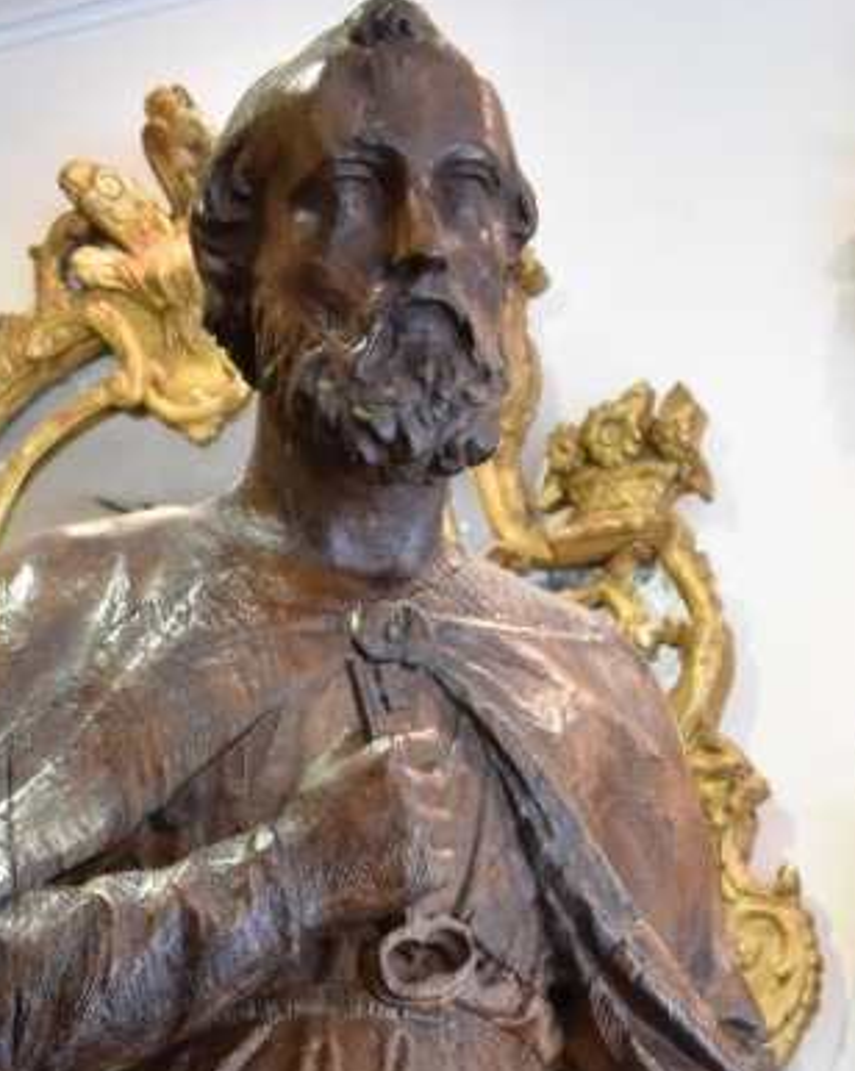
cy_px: 1548
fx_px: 2693
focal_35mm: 85
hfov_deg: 18.0
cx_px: 378
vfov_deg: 19.9
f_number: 3.8
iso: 1250
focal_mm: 20
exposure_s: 1/60
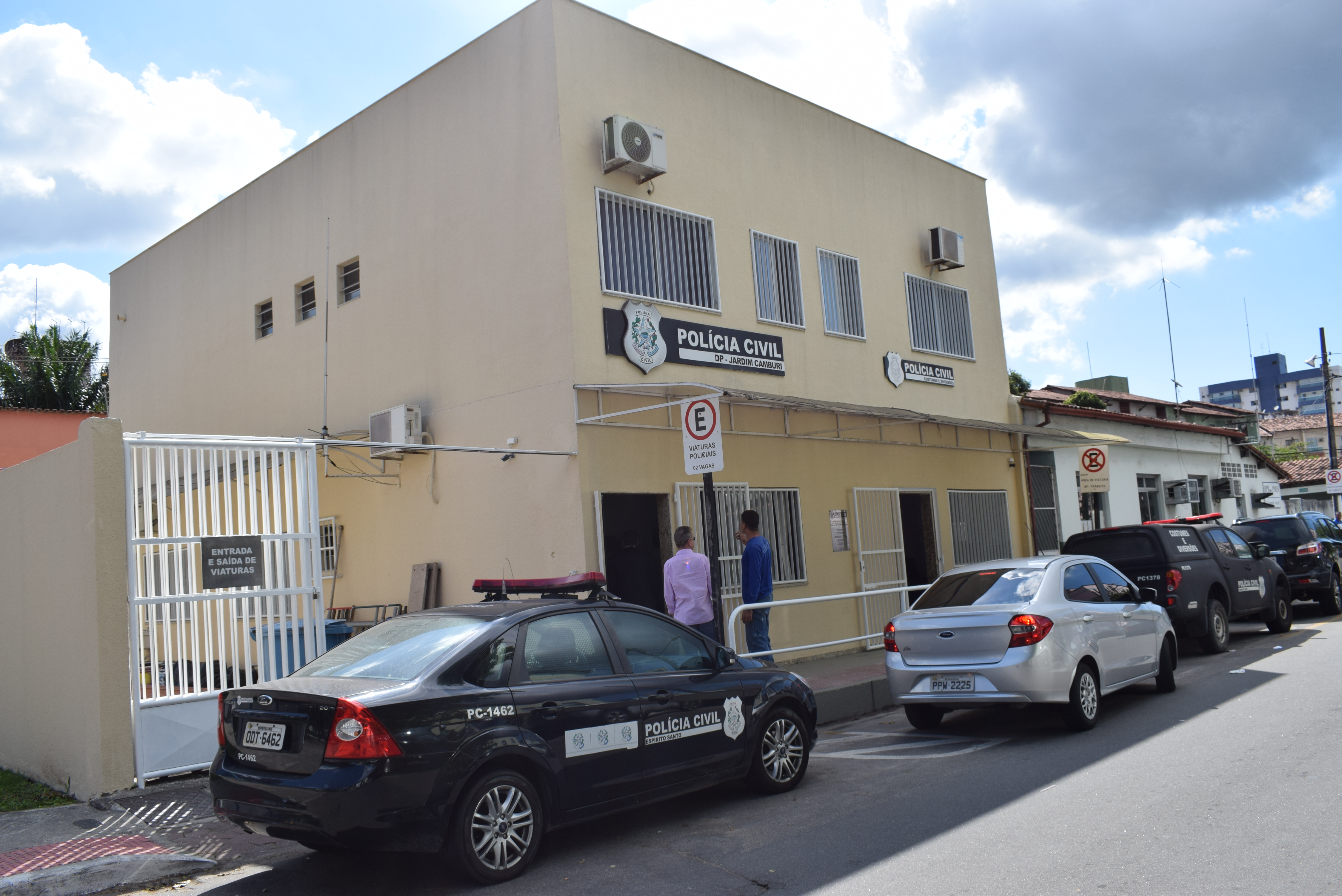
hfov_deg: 61.9
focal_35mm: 30
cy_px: 448
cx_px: 671
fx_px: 1119
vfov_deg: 43.6
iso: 200
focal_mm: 20
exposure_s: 1/400
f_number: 10
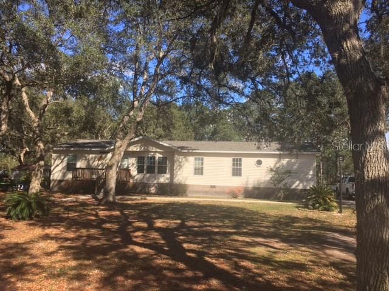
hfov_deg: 61.7
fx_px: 326
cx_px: 194
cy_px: 146
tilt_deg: +6.4
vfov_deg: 48.2
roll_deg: -1.4
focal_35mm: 29
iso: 25
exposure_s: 1/761
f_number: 2.2
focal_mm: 4.15
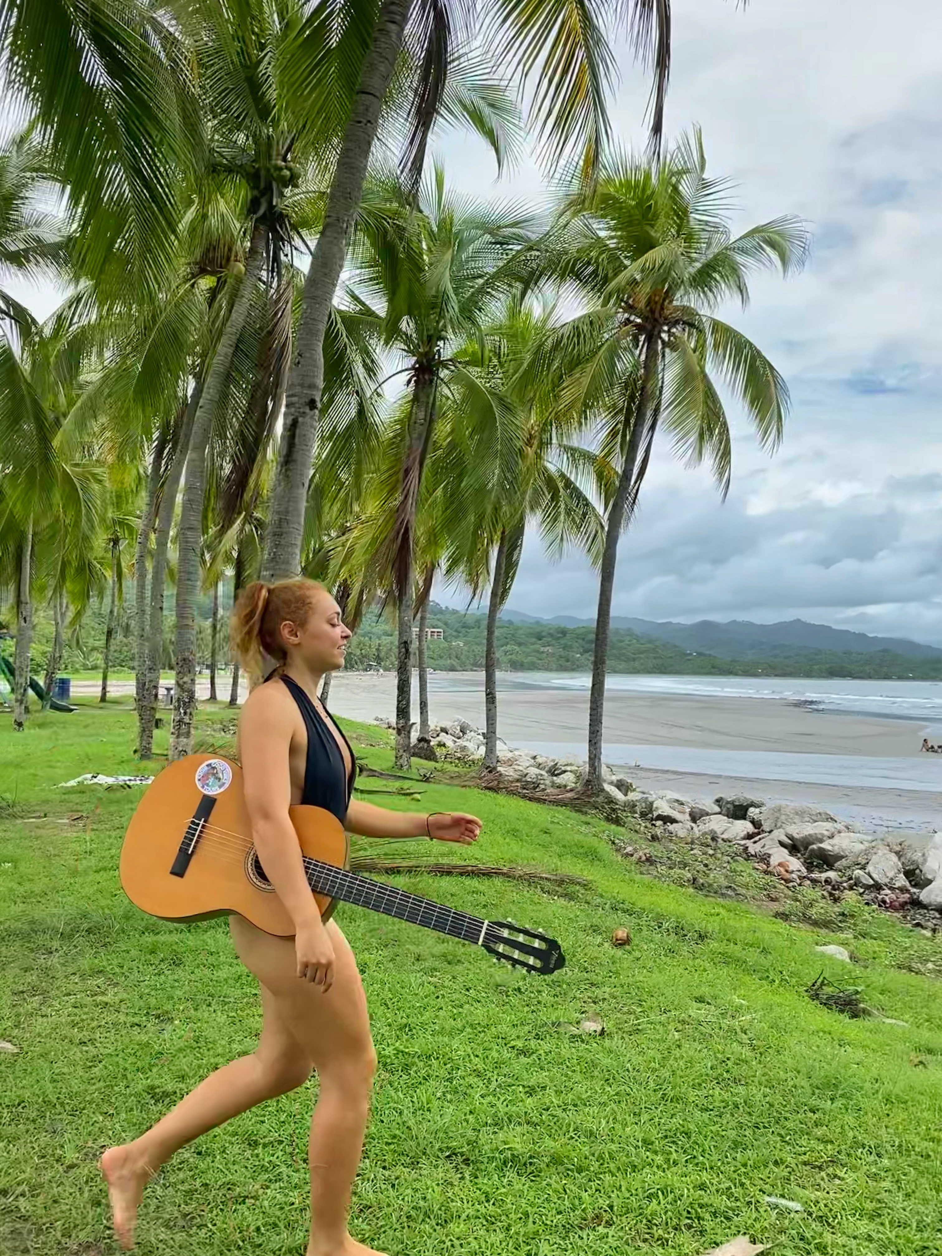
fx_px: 943
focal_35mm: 26
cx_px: 471
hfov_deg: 53.1
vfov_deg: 67.3
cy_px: 628
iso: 32
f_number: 1.8
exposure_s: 1/3300
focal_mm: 4.25
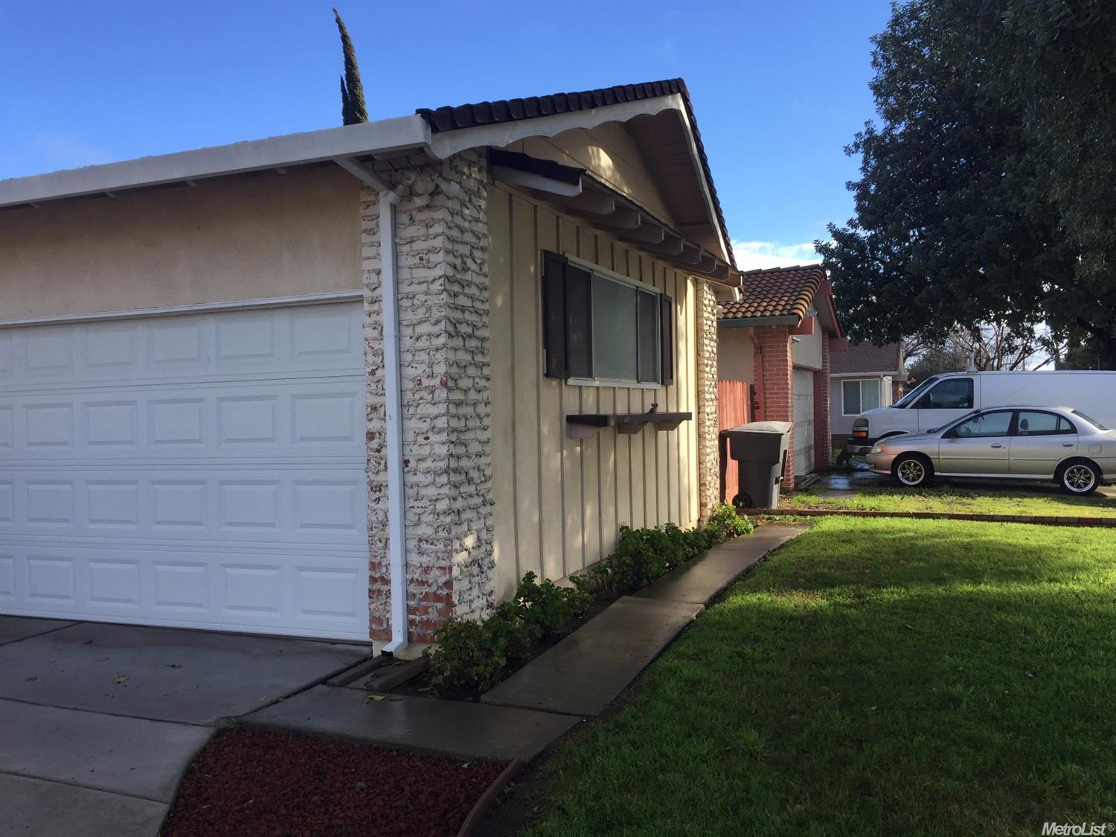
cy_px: 418
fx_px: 935
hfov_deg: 61.7
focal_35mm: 29
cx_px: 558
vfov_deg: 48.2
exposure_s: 1/860
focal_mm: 4.15
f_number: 2.2
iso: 32
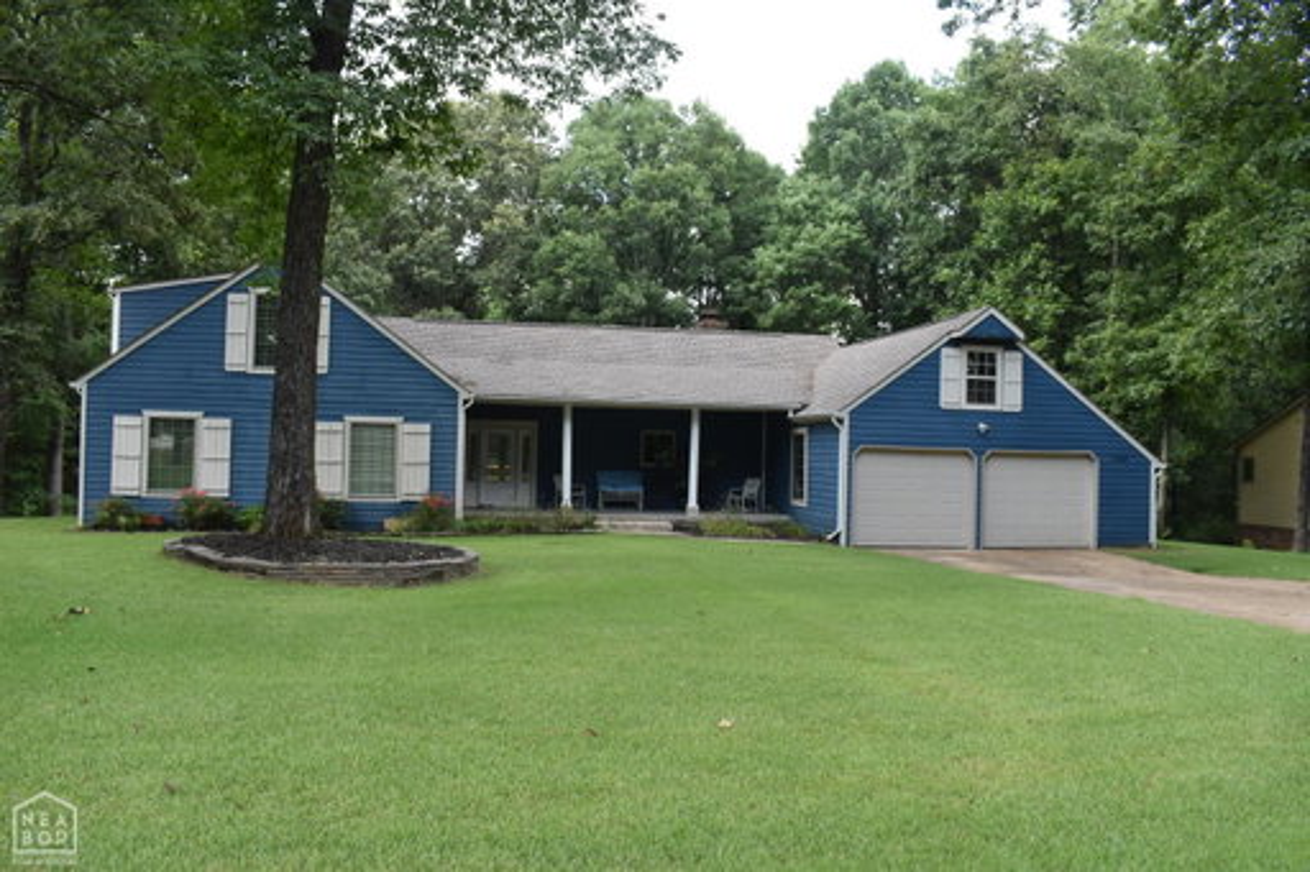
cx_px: 655
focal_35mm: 27
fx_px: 982
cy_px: 436
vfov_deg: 47.9
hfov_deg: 67.4
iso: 400
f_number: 6.3
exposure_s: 1/160
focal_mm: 18
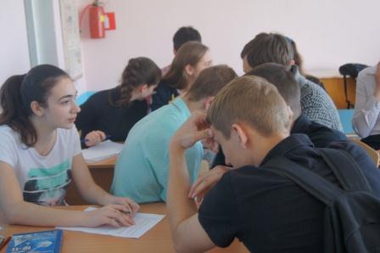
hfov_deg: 43.6
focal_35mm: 45
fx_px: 475
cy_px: 126
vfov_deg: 29.8
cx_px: 190
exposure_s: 1/60
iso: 250
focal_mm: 30
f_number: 4.5
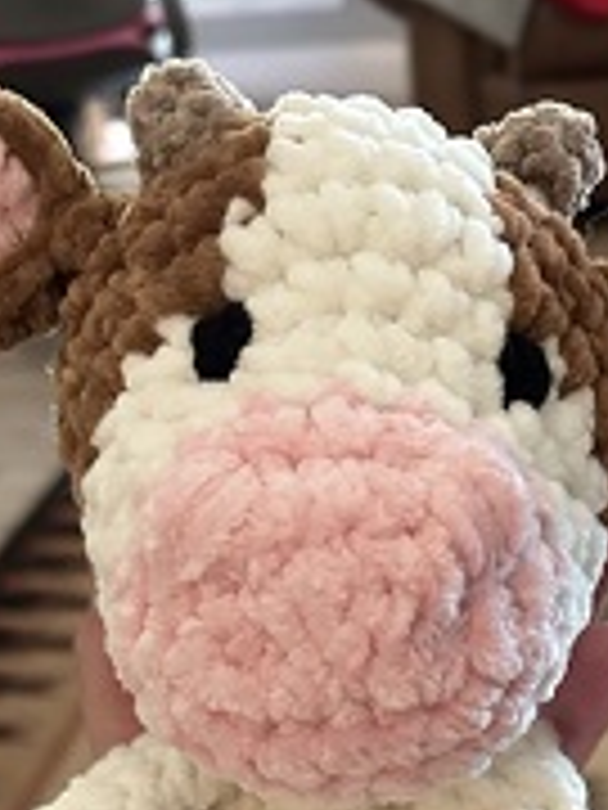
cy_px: 1035
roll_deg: +6.1
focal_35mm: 62
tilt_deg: -43.1
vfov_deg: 26.7
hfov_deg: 23.6
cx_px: 378
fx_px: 1452
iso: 640
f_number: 1.78
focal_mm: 6.86
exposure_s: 1/60
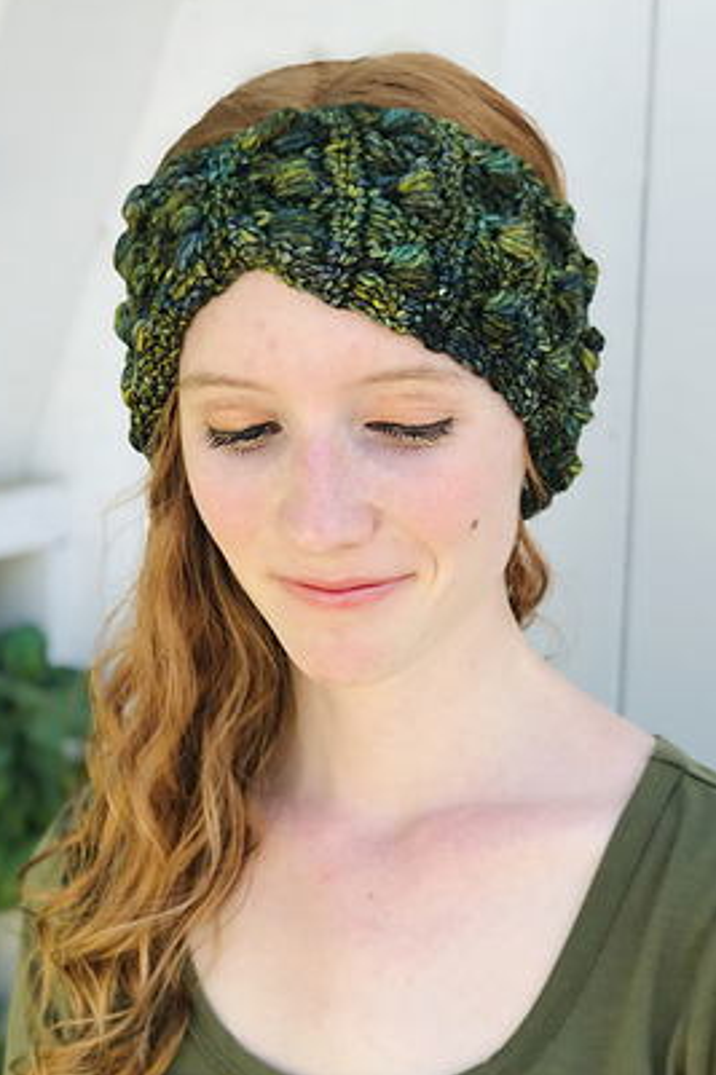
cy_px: 483
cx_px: 296
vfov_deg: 27.3
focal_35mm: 74
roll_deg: -0.3
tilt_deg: -10.0
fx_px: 2209
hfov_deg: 18.4
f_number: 2.8
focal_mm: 6.6
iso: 20
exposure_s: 1/249
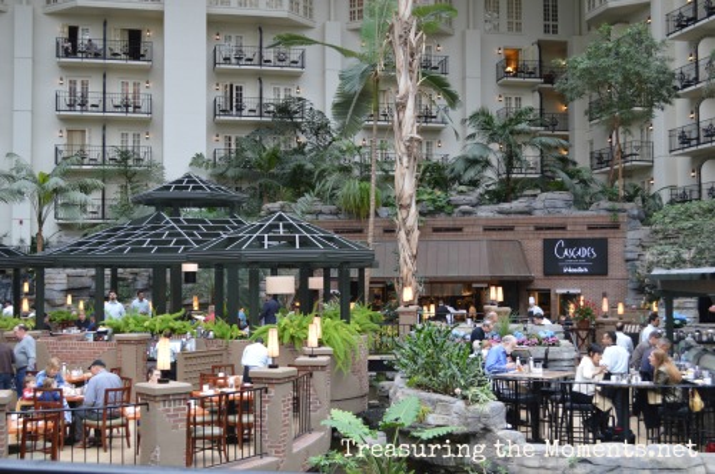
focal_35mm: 48
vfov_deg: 28.0
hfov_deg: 41.2
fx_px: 952
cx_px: 358
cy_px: 237
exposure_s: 1/60
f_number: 4.8
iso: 400
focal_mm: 32
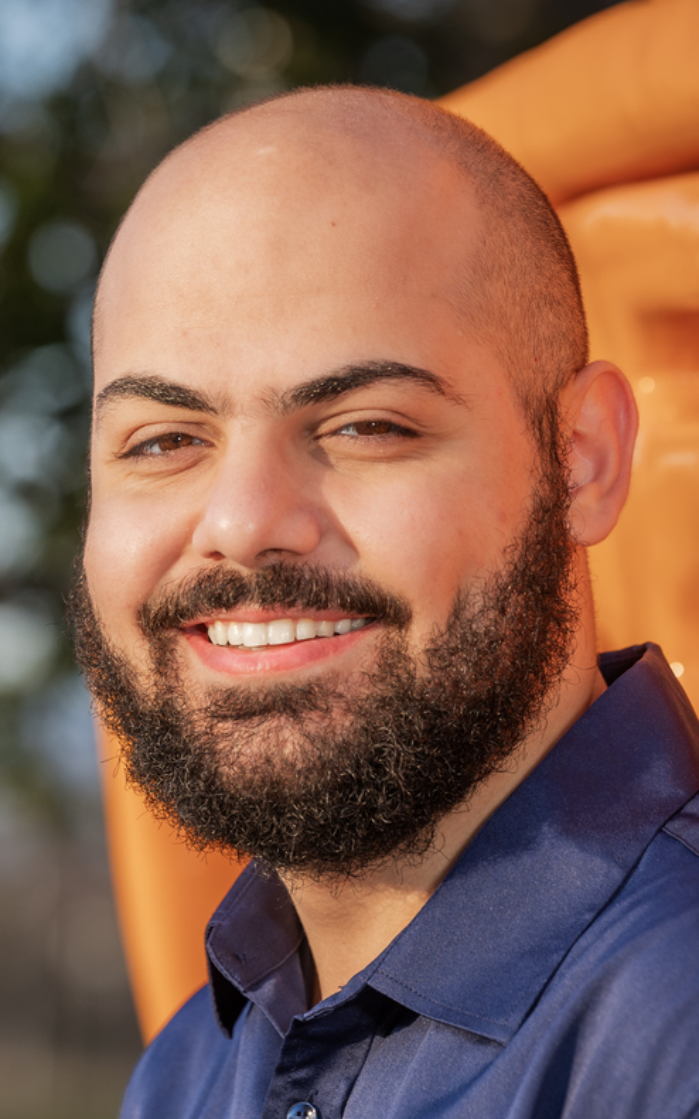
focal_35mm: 243
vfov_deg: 8.6
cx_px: 192
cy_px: 620
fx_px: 7411
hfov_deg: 5.4
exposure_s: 1/400
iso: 125
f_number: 4
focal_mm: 130
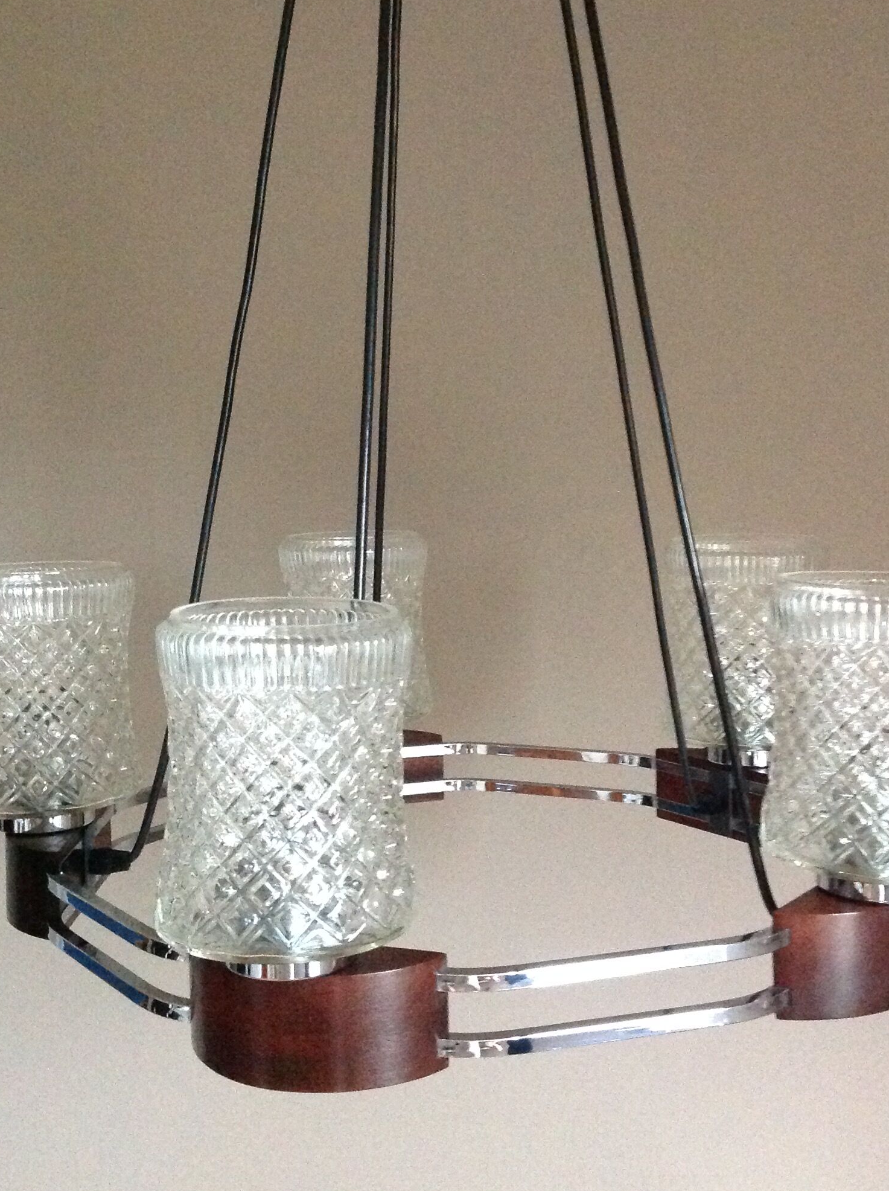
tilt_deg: -4.4
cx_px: 433
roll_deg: +2.1
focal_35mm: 46
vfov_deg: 41.2
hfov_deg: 31.4
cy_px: 522
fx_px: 1579
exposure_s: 1/15
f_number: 2.4
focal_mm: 4.28
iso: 640
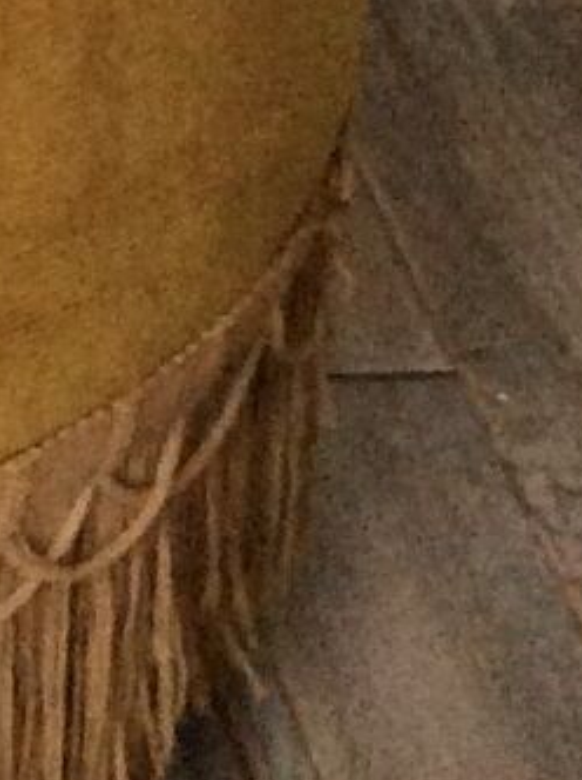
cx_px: -896
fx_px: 4338
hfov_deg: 7.1
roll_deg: +0.4
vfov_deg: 9.2
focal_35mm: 193
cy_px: -1081
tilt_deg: -18.4
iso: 160
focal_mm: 3.3
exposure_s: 1/25
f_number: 2.4
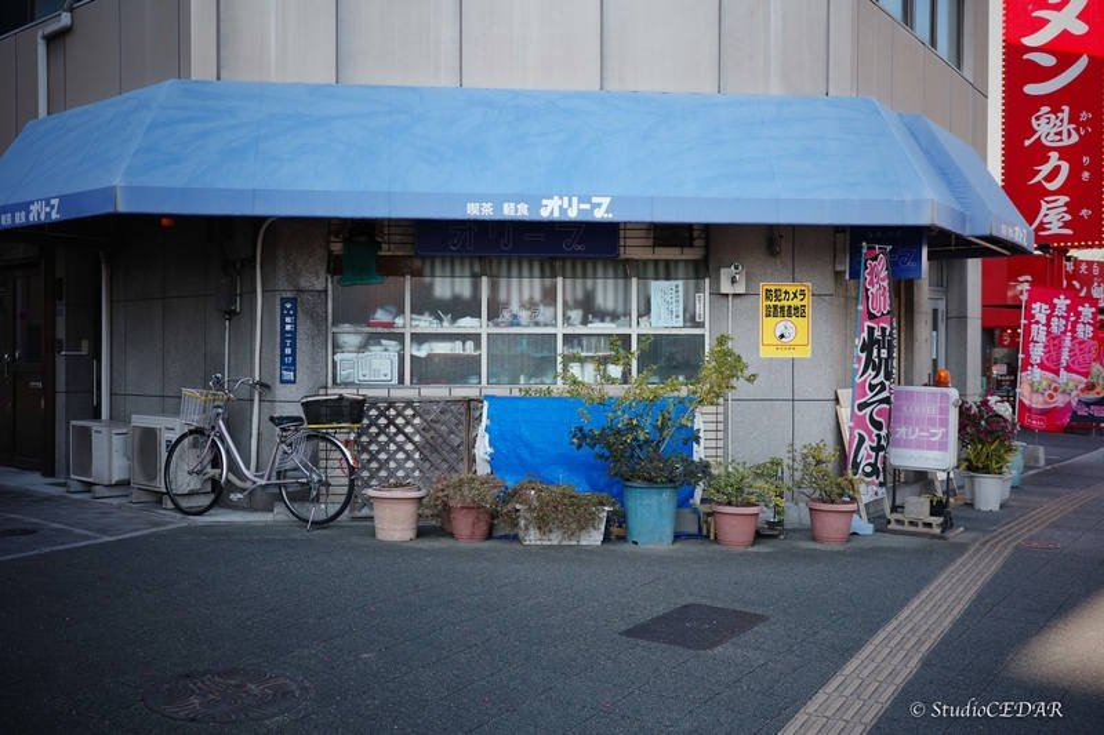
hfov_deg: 48.5
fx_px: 1226
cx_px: 552
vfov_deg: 33.4
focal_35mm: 40
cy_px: 368
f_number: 2.8
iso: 400
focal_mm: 26
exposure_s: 1/800
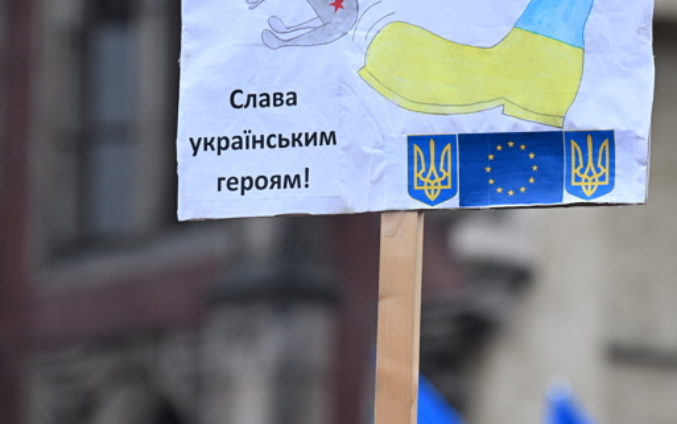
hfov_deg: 7.7
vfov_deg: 4.8
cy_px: 133
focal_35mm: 274
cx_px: 405
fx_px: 5057
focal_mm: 200
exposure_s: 1/1000
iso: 1250
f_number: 5.6
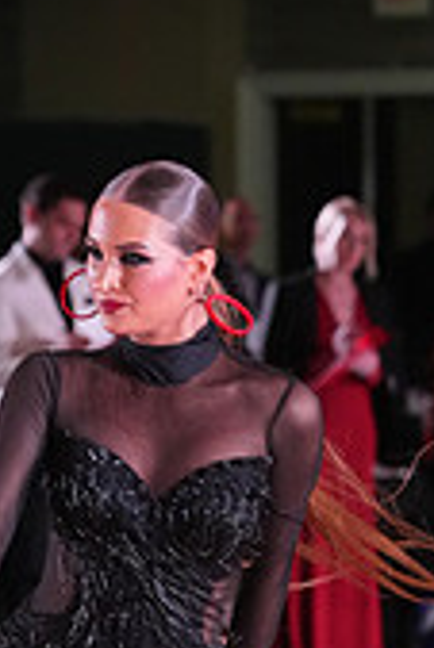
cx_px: -182
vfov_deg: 4.6
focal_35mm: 445
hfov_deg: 3.1
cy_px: 897
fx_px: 8030
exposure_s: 1/200
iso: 4000
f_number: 5
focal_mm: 130
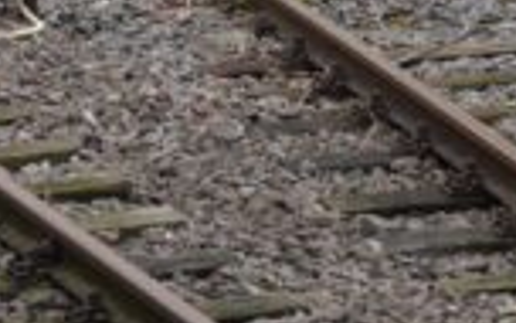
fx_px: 4922
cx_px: 445
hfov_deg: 6.0
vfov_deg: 3.6
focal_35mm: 350
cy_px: -821
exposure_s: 1/60
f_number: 9
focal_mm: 34
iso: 200
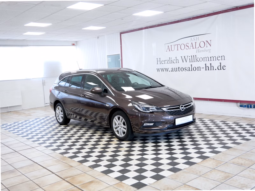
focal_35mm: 36
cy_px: 96
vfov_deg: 39.7
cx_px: 128
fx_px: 265
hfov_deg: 51.4
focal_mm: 18
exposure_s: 1/60
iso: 500
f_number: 3.9
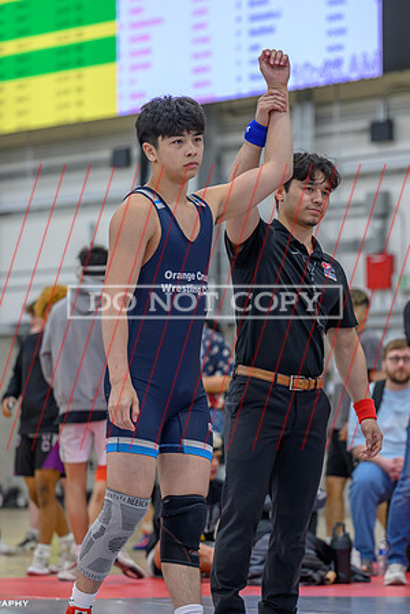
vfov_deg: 13.1
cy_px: 284
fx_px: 2688
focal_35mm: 157
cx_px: 269
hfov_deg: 8.7
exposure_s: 1/640
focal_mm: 97
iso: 1100
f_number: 2.8
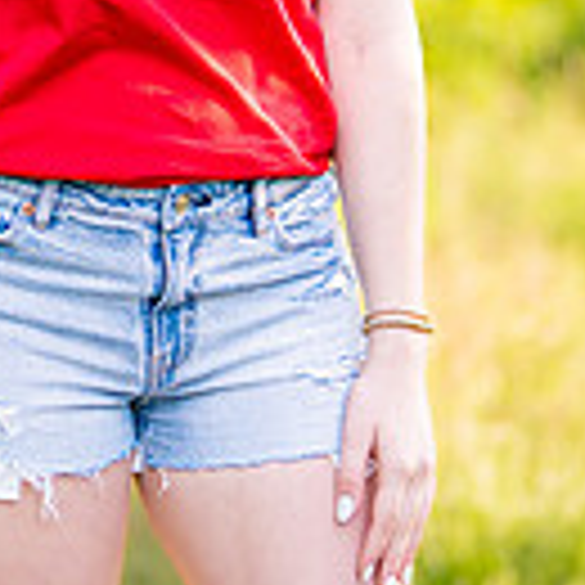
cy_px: 38
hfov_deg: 5.8
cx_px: 164
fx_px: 5736
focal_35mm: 300
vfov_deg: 5.8
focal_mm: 50
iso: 200
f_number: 1.2
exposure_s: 1/1250
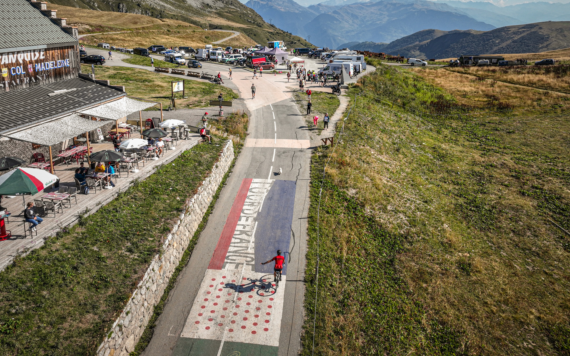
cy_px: 120
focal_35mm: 29
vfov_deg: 42.6
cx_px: 263
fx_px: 451
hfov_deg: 64.6
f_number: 5.6
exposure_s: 1/500
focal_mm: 12.29
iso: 100
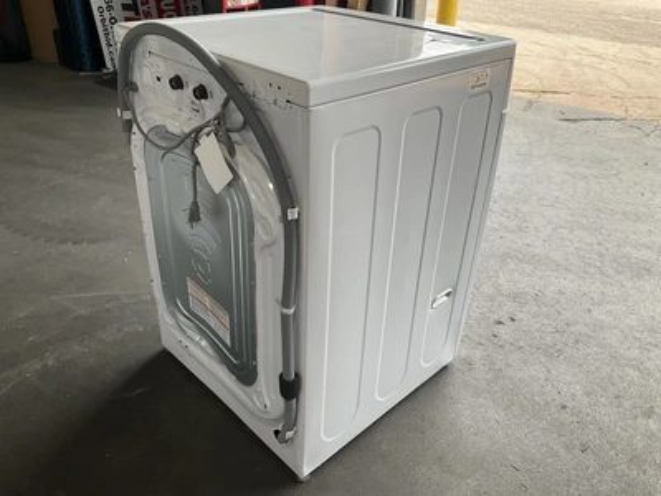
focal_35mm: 29
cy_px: 248
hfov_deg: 61.7
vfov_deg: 48.2
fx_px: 554
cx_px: 330
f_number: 1.8
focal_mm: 3
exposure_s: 1/166
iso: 20
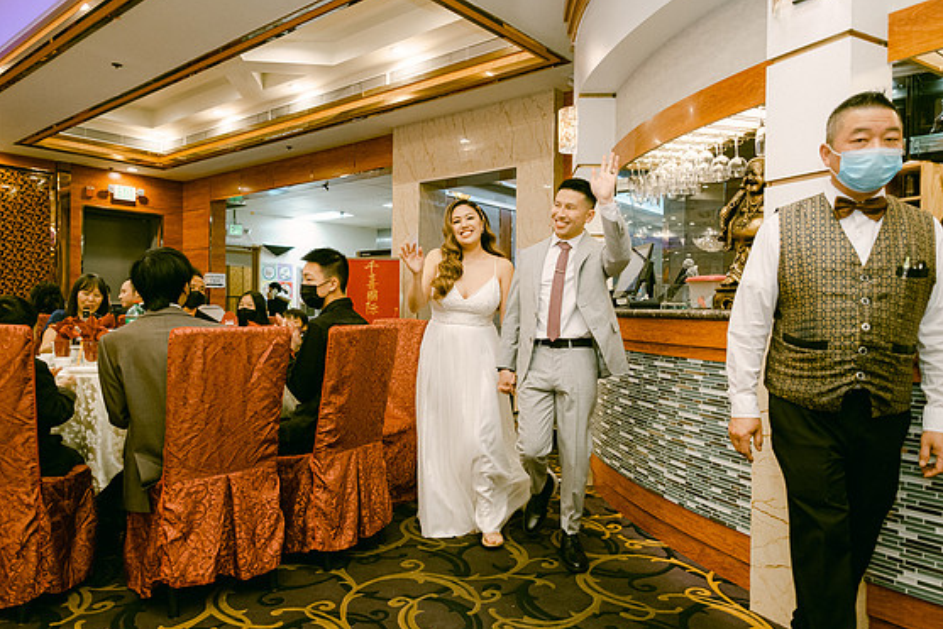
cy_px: 317
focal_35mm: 25
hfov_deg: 71.5
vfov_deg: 51.3
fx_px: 655
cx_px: 469
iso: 800
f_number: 2.8
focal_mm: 16
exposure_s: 1/125
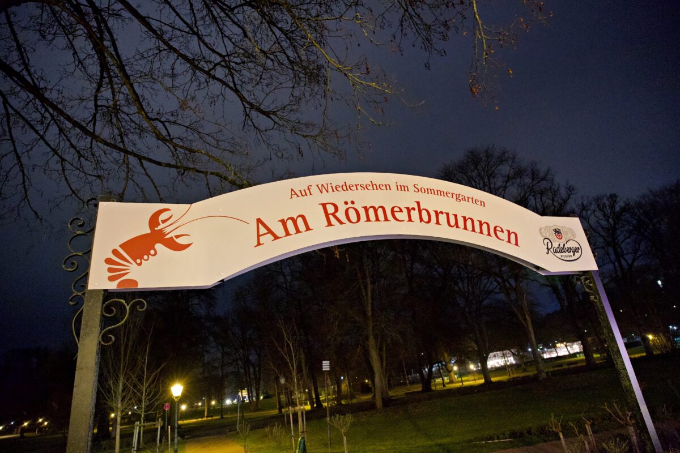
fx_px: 378
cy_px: 226
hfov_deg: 84.0
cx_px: 340
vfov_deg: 61.9
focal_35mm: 20
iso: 12800
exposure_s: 1/10
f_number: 4
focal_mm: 20
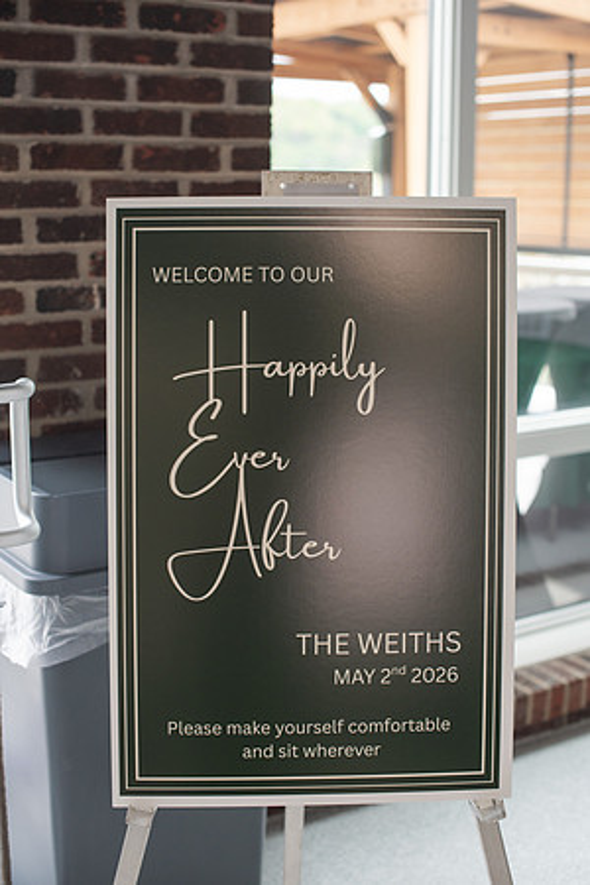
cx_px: 295
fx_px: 1229
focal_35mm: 50
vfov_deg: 39.6
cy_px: 442
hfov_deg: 27.0
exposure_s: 1/320
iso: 800
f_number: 3.2
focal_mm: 50
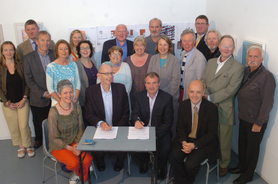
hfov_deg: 53.2
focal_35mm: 36
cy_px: 92
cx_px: 139
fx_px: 277
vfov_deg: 36.7
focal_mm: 24
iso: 800
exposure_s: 1/60
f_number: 5.6
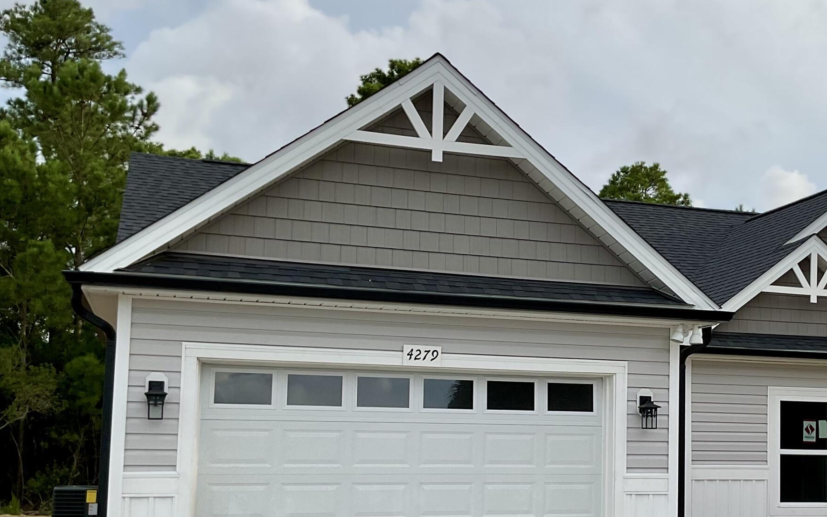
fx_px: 1172
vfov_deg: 24.7
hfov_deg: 37.8
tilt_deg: +5.2
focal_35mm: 52
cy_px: 351
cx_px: 628
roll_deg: -1.6
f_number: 1.8
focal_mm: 3
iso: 16
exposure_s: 1/978
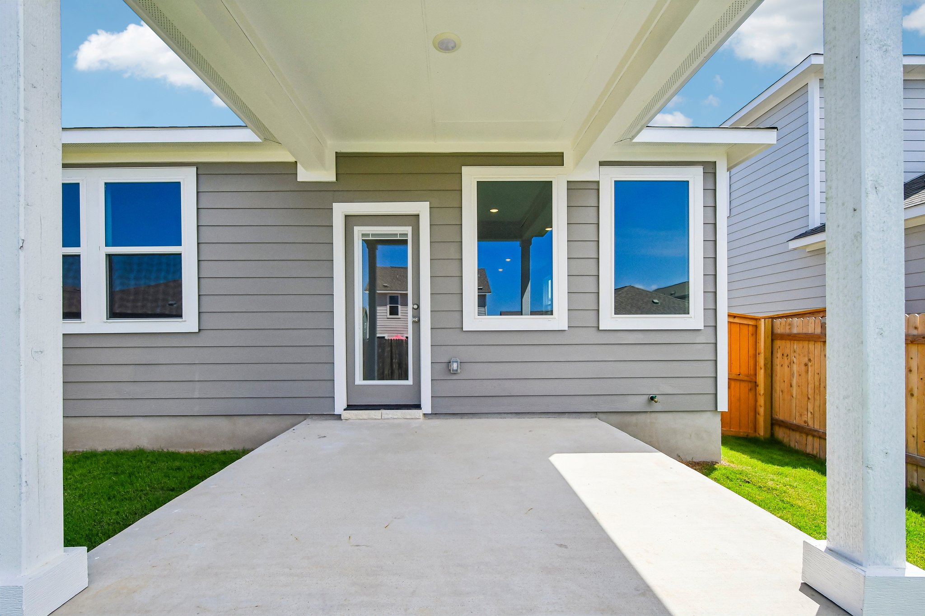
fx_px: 385
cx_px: 462
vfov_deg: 77.3
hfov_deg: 100.4
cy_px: 308
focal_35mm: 15
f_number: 8
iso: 400
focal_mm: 10
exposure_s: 1/1000
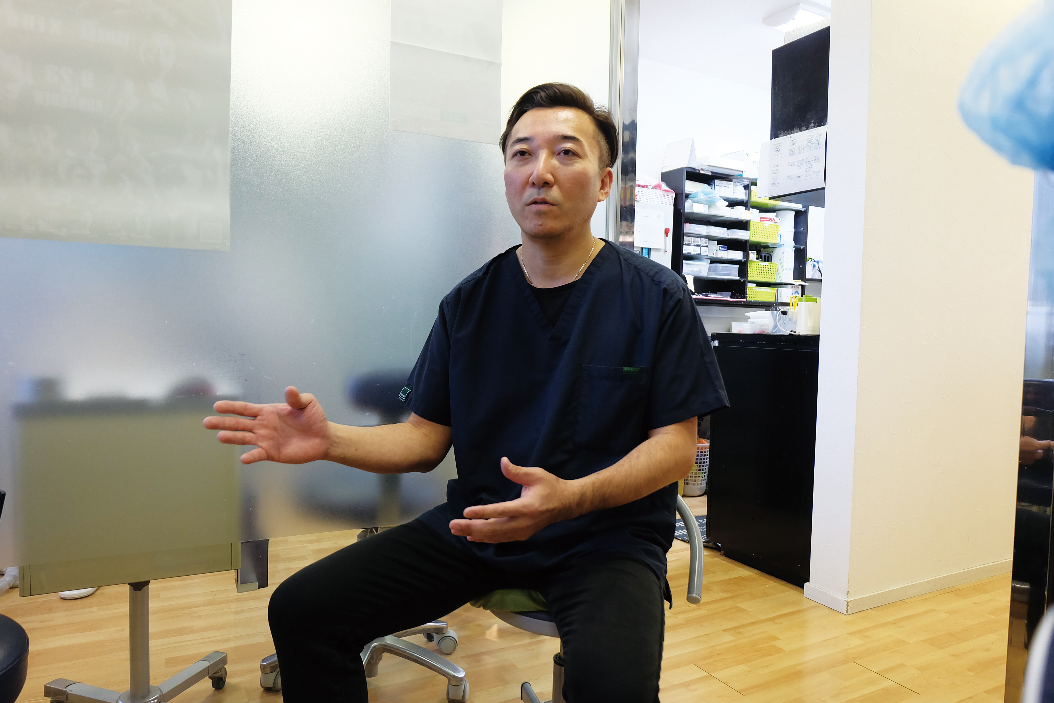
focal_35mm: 24
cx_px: 527
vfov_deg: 53.1
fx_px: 703
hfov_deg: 73.7
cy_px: 352
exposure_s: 1/30
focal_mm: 16
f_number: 4
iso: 640
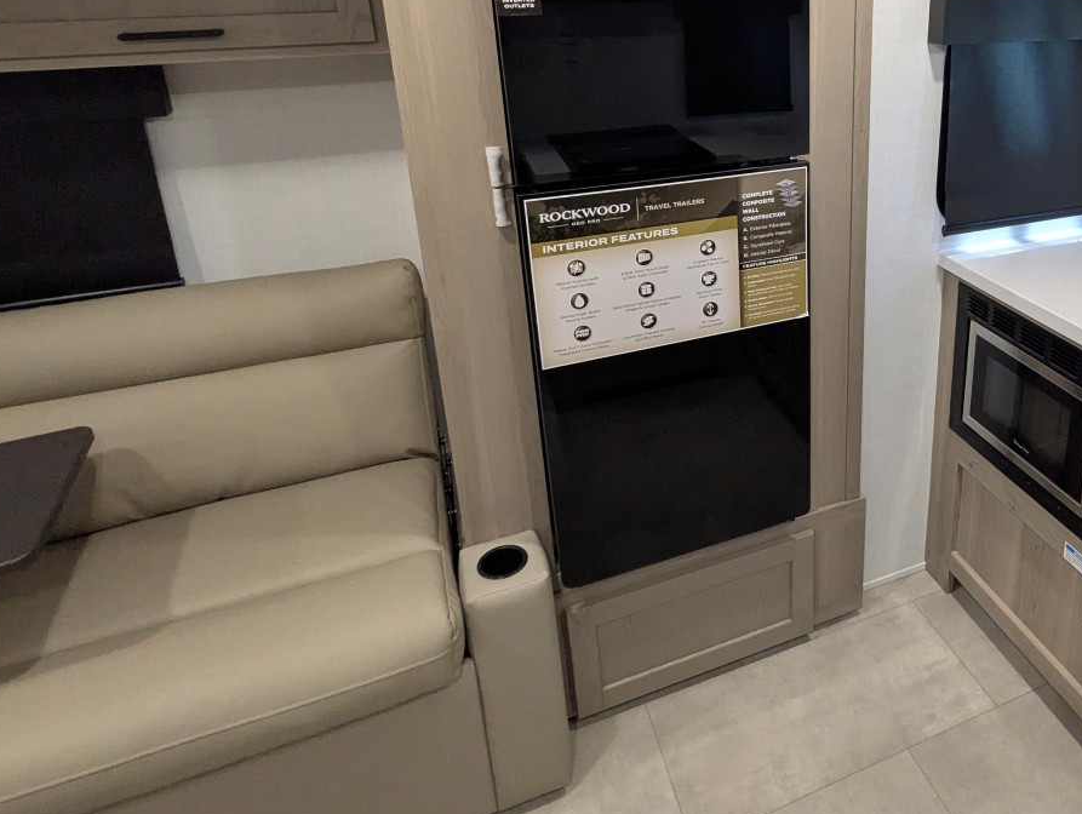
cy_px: 217
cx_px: 788
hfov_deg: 65.8
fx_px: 782
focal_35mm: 25
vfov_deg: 52.9
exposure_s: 1/100
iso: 631
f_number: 2.2
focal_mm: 2.35
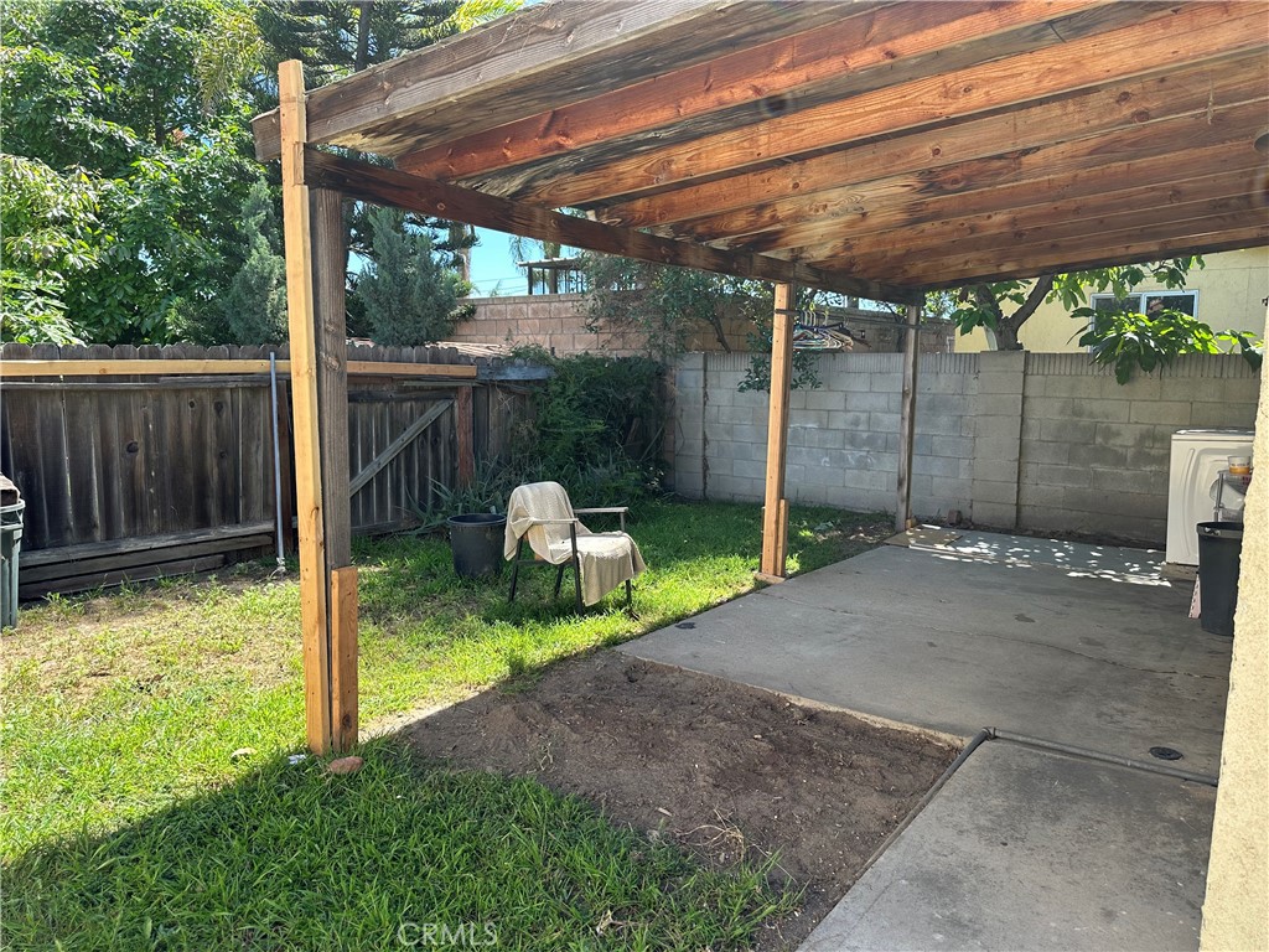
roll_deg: +0.1
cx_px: 634
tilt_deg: -5.7
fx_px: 880
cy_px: 476
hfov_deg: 71.6
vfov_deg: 56.8
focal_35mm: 24
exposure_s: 1/659
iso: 80
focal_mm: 6.86
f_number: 1.78
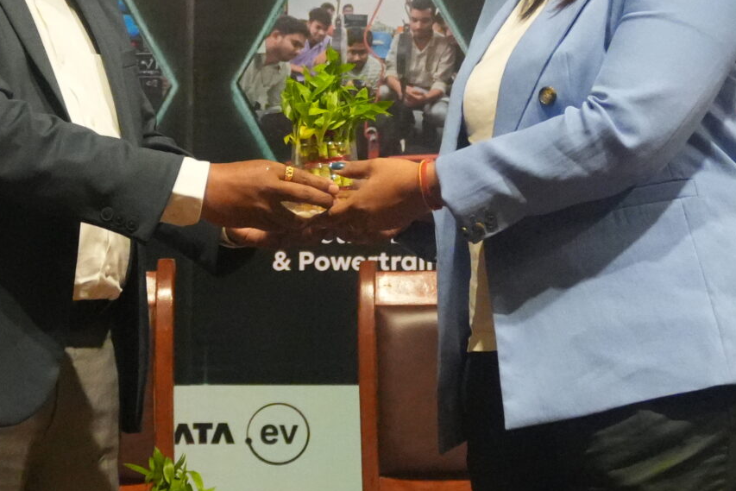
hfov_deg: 14.7
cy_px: -108
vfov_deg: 9.7
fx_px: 2852
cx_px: 346
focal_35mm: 140
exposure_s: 1/160
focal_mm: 31
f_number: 5
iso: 6400
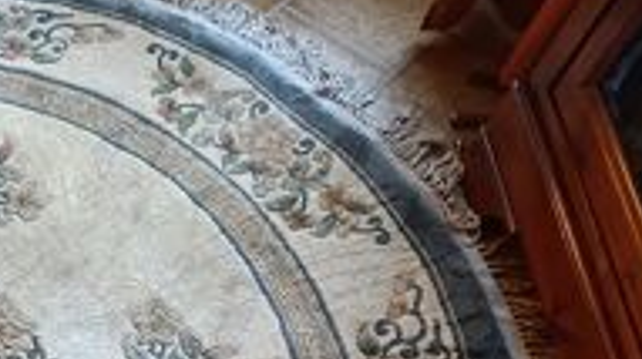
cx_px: -131
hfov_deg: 28.8
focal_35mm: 63
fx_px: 1071
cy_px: 562
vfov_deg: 17.0
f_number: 1.6
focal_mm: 6.14
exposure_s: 1/25
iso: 3200
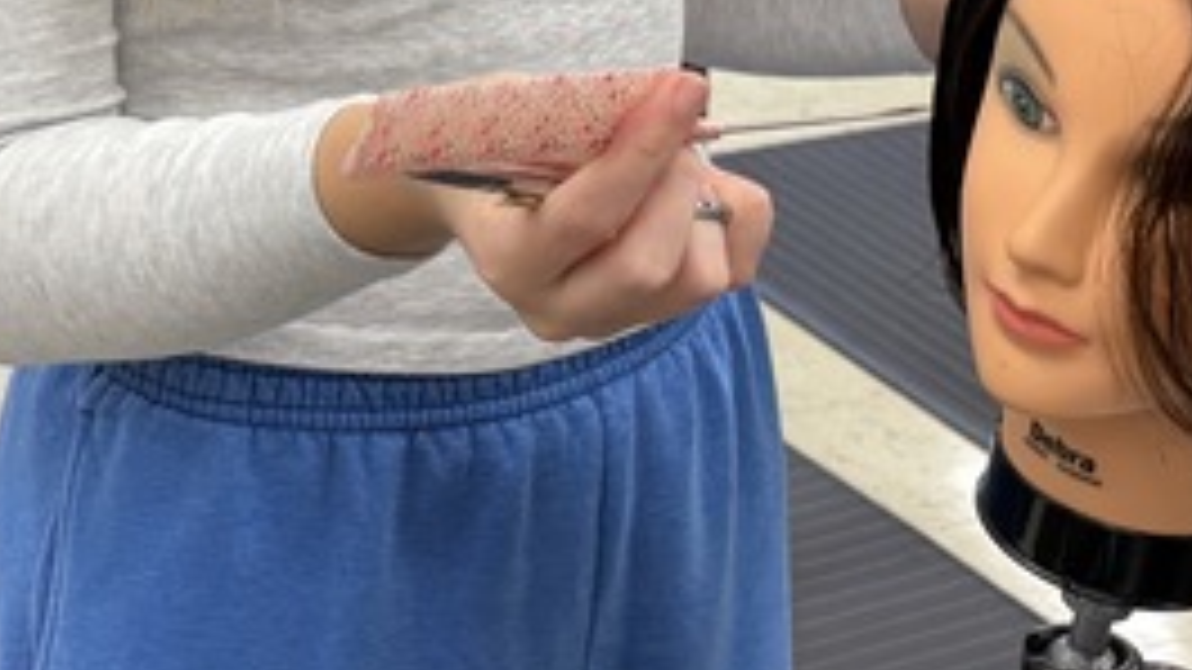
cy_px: 13
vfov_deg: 11.9
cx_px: 504
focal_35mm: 101
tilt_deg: -17.6
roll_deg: -0.4
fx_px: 3192
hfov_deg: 21.1
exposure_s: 1/120
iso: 125
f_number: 1.78
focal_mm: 6.76
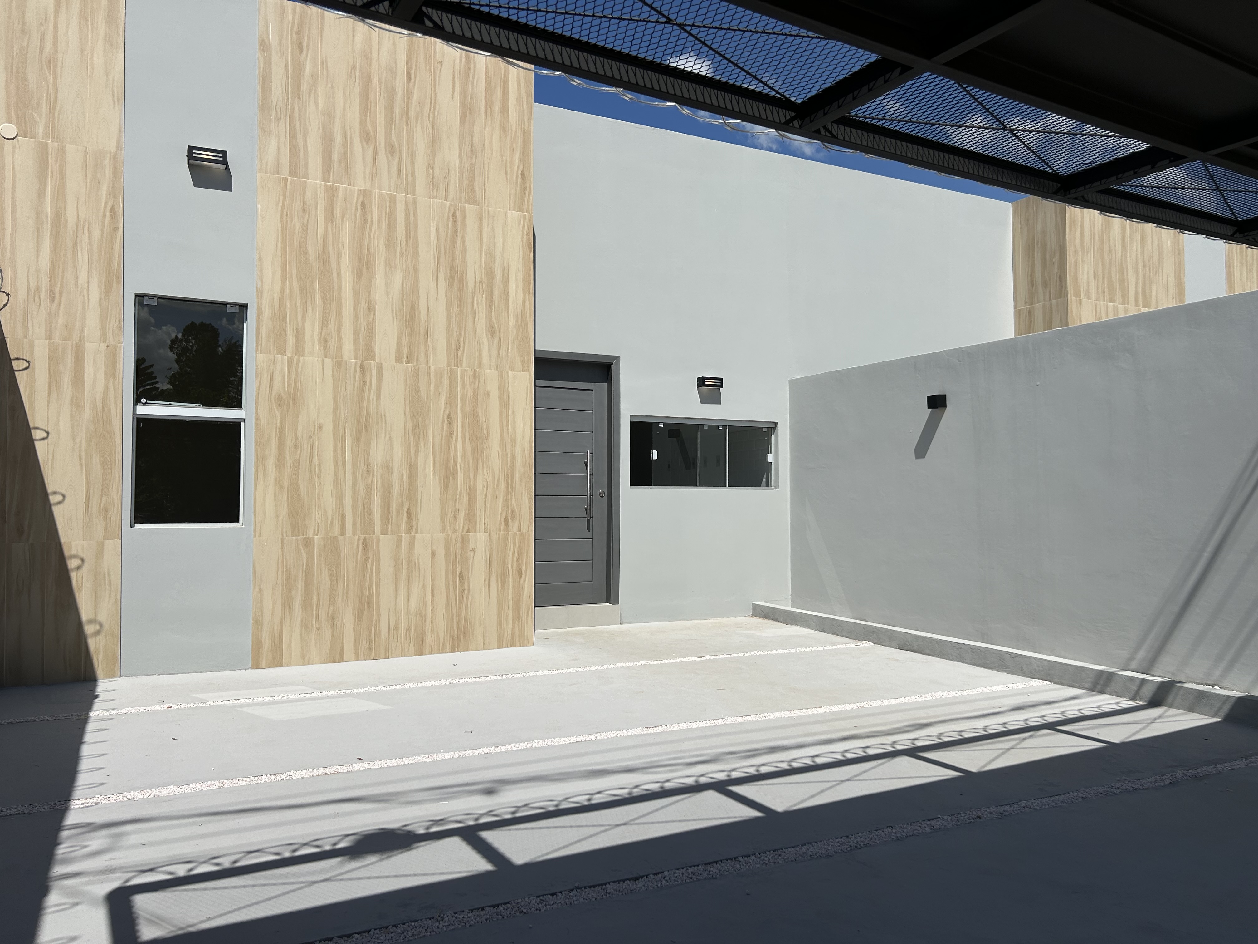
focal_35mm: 26
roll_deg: +0.3
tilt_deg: +2.3
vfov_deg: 53.1
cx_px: 629
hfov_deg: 67.3
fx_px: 945
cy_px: 472
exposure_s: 1/11364
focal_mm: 5.7
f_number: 1.5
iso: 50
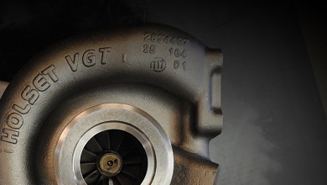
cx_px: 83
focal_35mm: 58
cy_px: 168
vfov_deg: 20.3
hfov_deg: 35.2
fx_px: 503
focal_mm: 24
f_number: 4
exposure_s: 1/30
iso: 1000
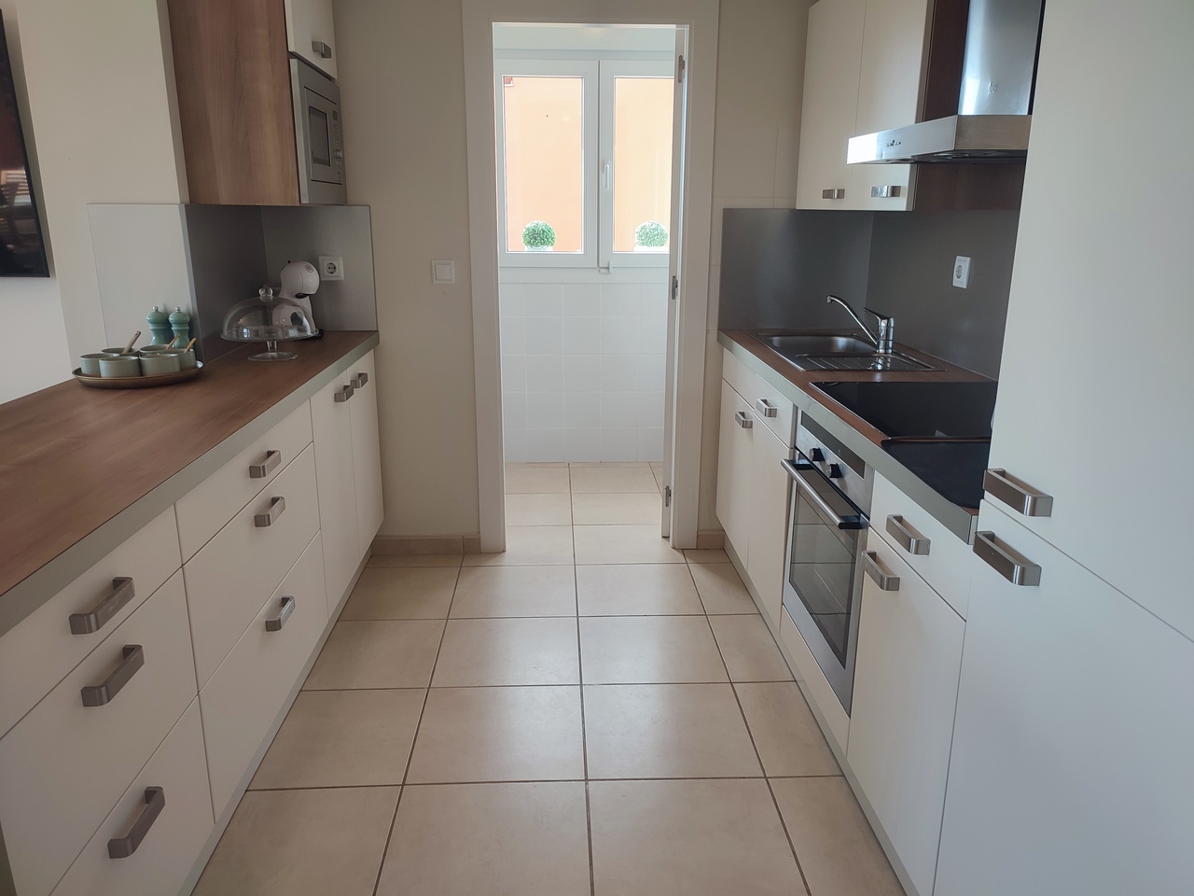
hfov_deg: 69.4
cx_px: 597
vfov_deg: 54.9
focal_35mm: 25
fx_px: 862
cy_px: 448
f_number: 1.9
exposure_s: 1/100
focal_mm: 6.04
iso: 93
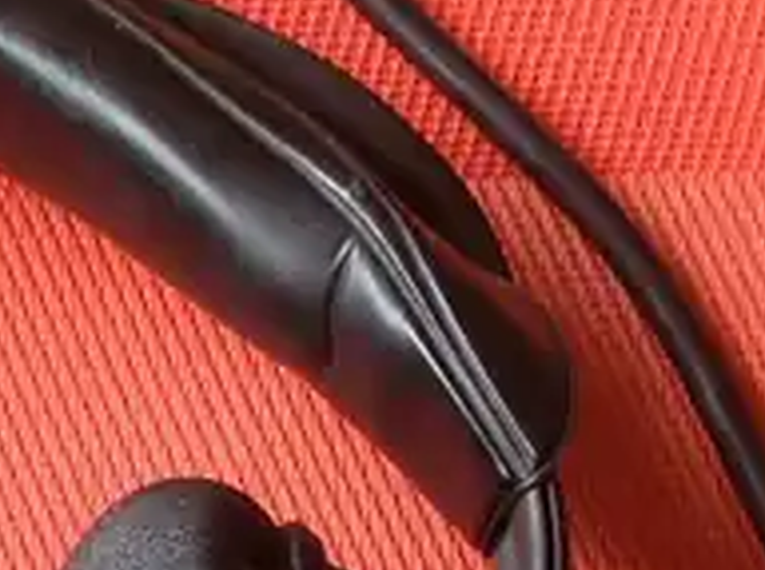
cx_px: -379
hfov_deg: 10.5
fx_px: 4012
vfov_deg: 7.8
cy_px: 1120
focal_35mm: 182
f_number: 2.4
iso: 64
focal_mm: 4.28
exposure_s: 1/30
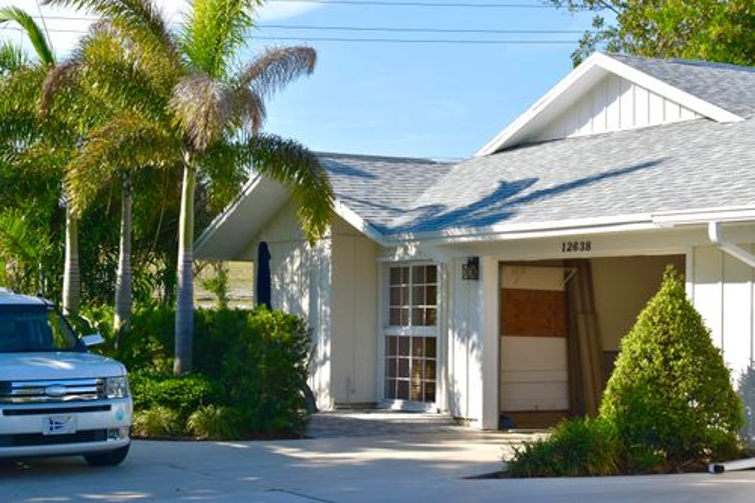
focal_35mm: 72
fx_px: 1509
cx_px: 378
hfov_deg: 28.1
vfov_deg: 18.9
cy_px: 252
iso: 100
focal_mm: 48
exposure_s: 1/200
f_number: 9
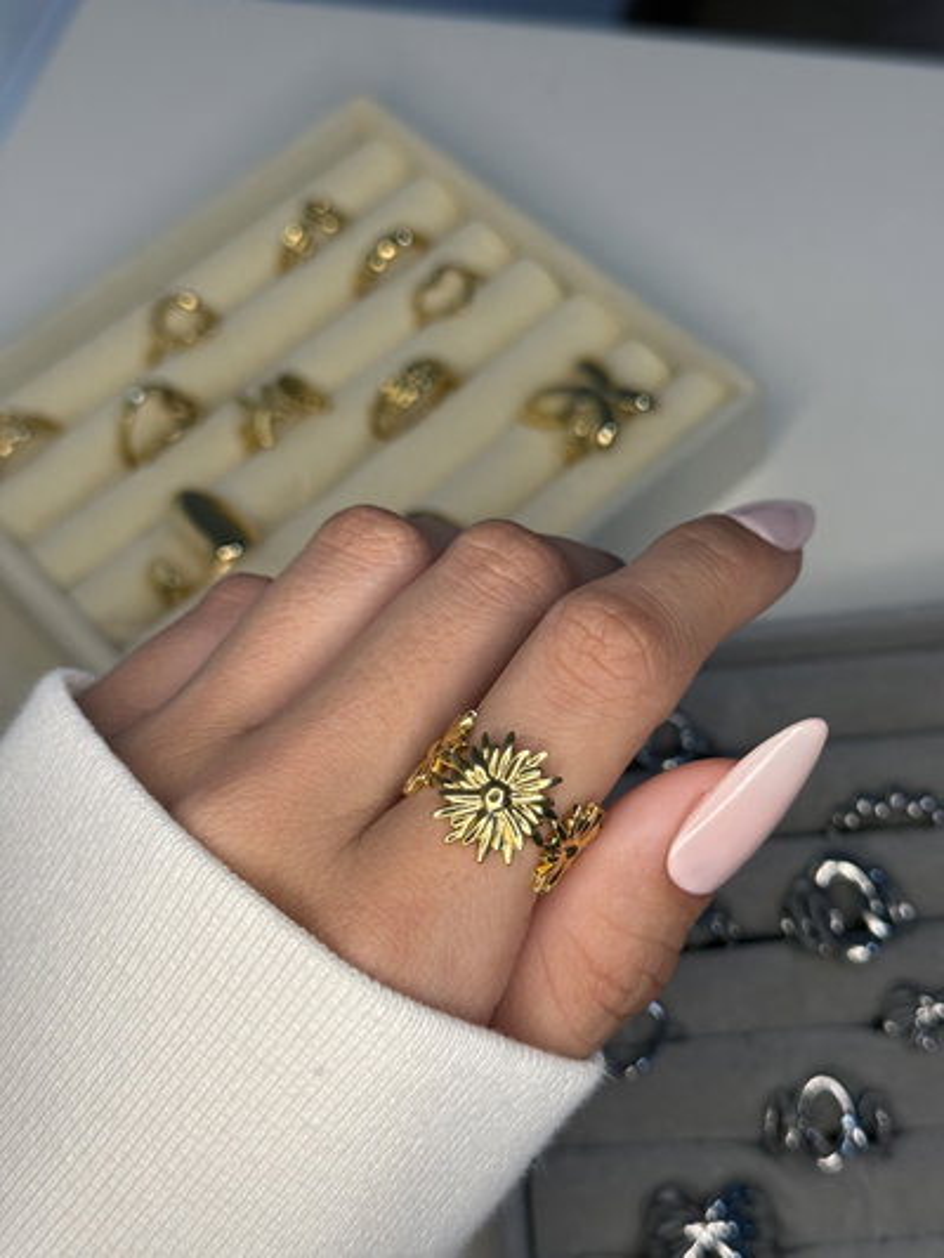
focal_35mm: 48
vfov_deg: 39.6
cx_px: 472
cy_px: 629
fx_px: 1745
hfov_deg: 30.3
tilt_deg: -57.7
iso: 80
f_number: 1.78
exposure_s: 1/109
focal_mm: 6.76
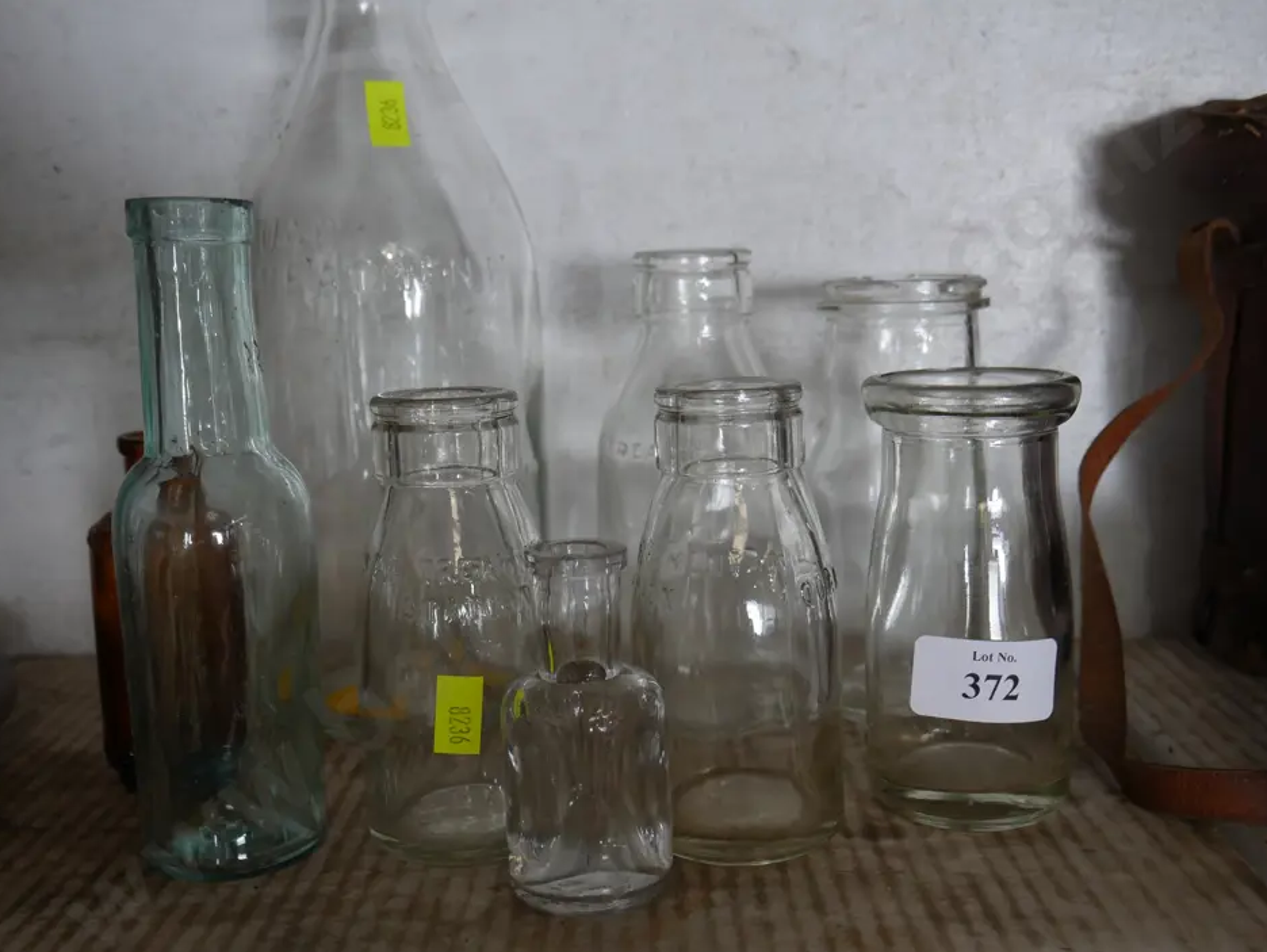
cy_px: 518
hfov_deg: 52.6
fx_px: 1282
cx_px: 632
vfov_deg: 40.7
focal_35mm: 35
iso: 500
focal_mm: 16
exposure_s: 1/60
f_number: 3.6
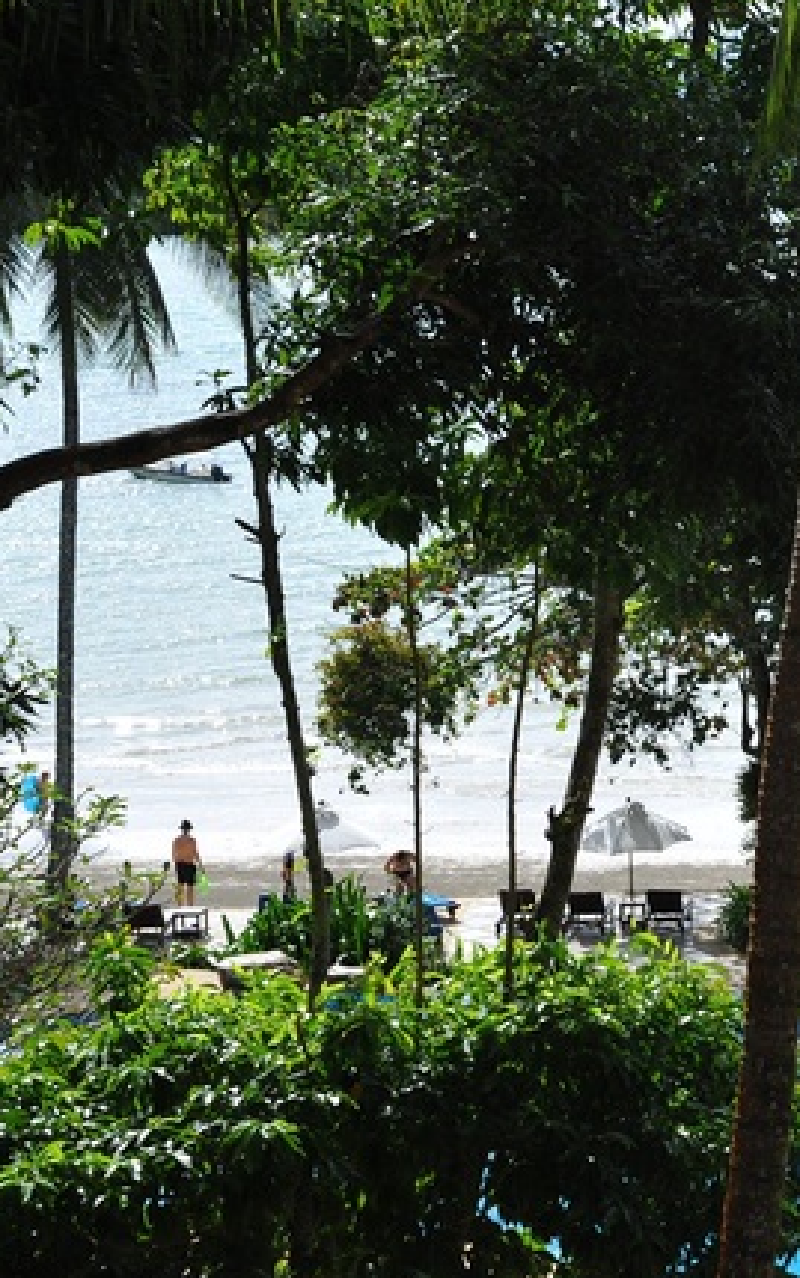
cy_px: 562
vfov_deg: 22.8
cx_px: 1083
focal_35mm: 91
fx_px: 3172
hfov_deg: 13.8
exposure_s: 1/400
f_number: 8
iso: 200
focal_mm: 48
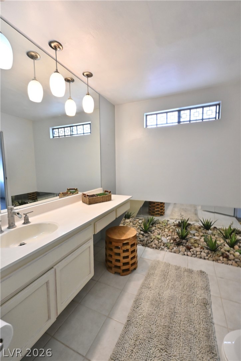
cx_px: 120
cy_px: 180
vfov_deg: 100.4
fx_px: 150
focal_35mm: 15
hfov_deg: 77.4
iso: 8000
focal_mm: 15
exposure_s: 1/60
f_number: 16
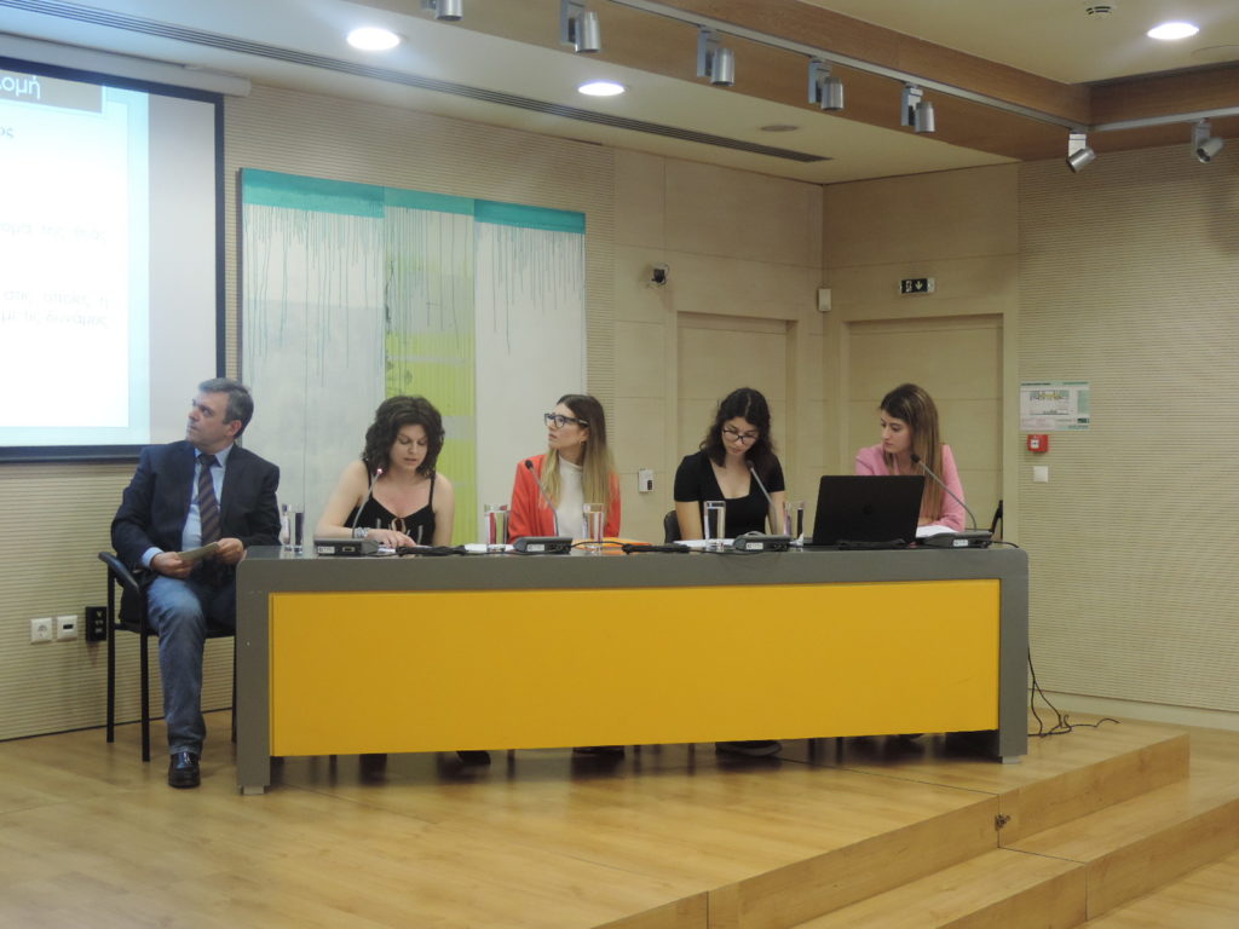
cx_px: 620
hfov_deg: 40.4
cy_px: 464
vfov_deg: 30.9
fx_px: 1682
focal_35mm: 47
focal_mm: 8.3
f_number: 3.5
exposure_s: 1/25
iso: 400
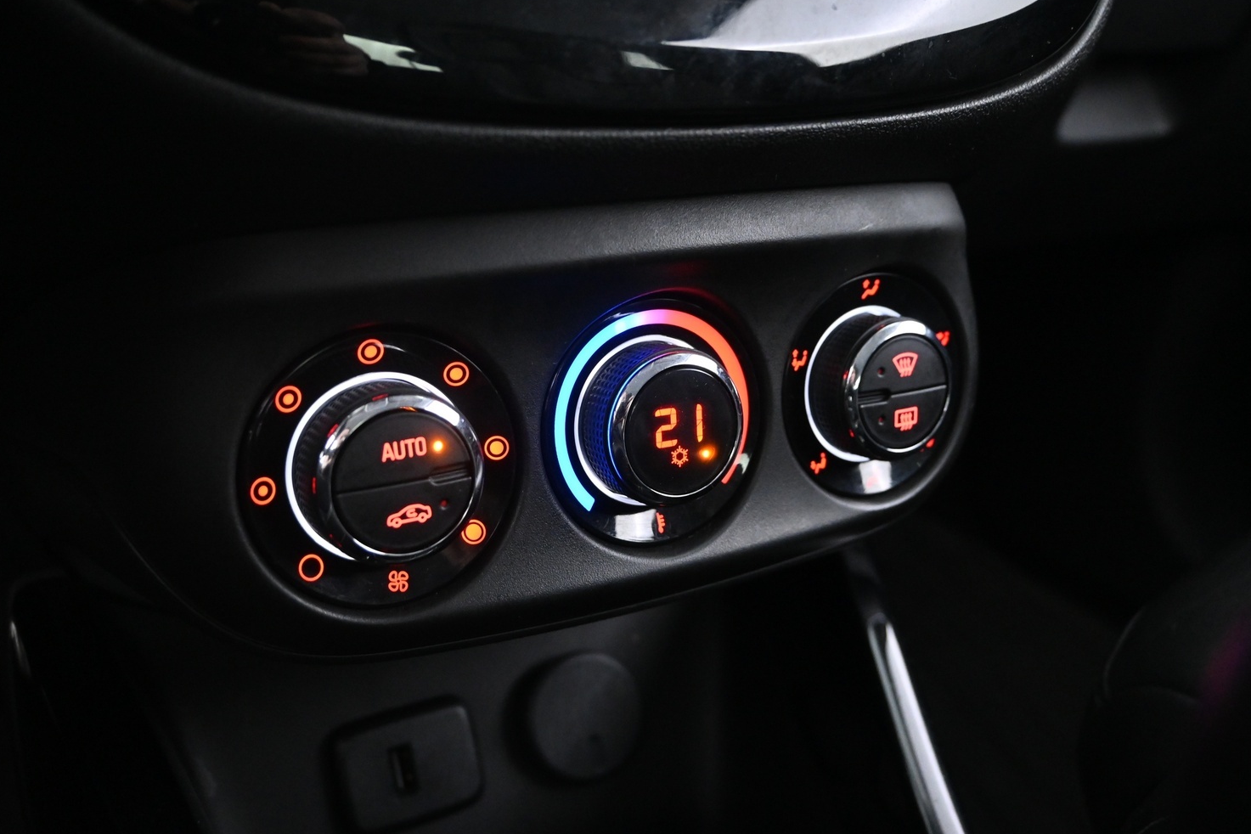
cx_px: 628
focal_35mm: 34
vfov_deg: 39.1
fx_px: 1175
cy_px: 422
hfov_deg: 56.0
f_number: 3.8
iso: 3200
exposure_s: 1/13
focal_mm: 20.5
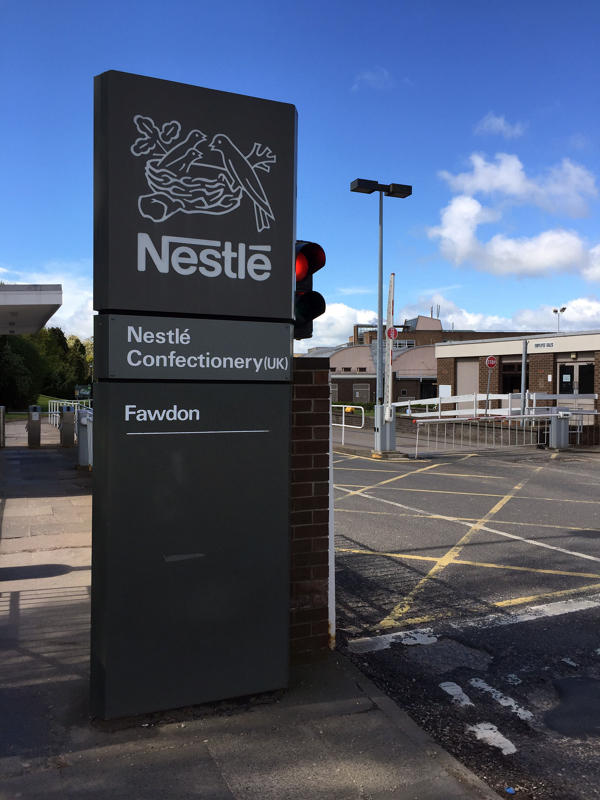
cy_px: 400
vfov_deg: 61.7
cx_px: 300
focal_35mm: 29
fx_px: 670
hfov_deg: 48.2
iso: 32
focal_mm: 4.15
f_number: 2.2
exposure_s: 1/1522
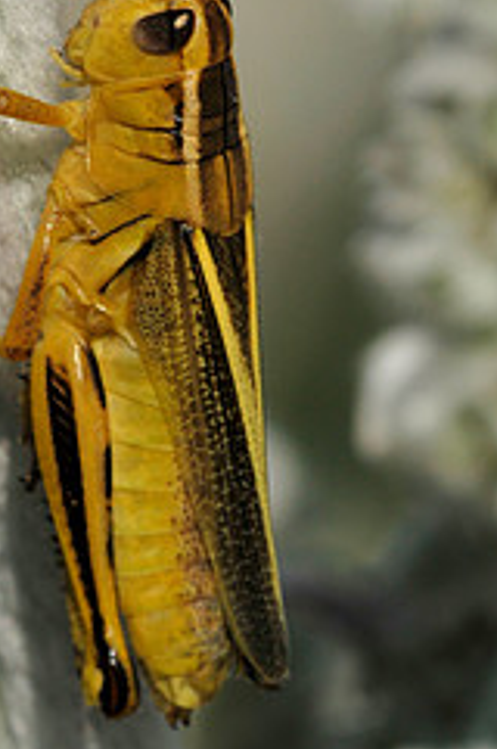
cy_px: 286
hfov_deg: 2.4
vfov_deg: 3.7
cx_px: 157
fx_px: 11629
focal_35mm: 560
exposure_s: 1/800
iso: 200
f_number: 14
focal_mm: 200
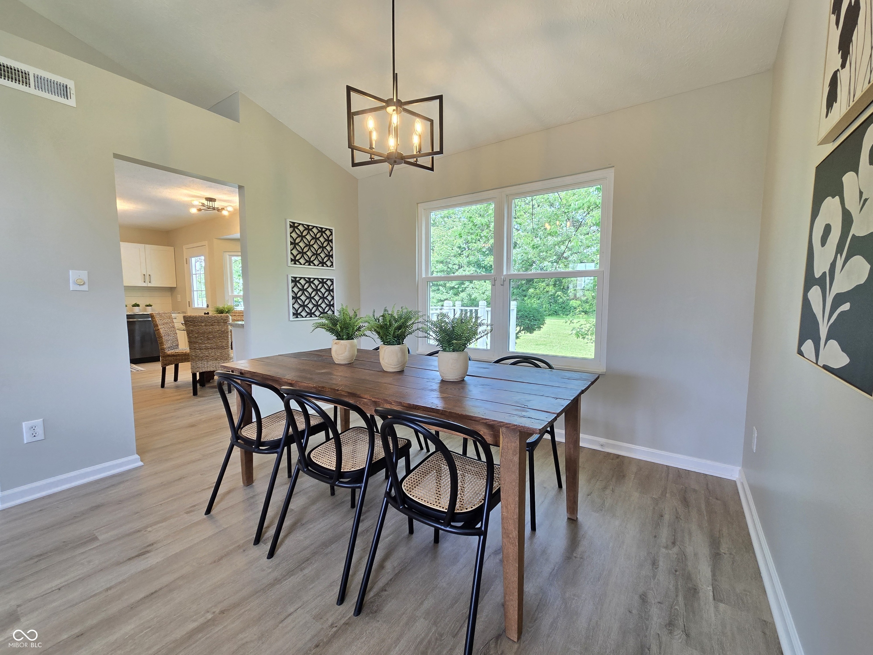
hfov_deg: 106.2
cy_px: 328
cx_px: 436
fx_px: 328
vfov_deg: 89.9
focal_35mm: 13
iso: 80
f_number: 2.2
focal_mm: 2.2
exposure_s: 1/60
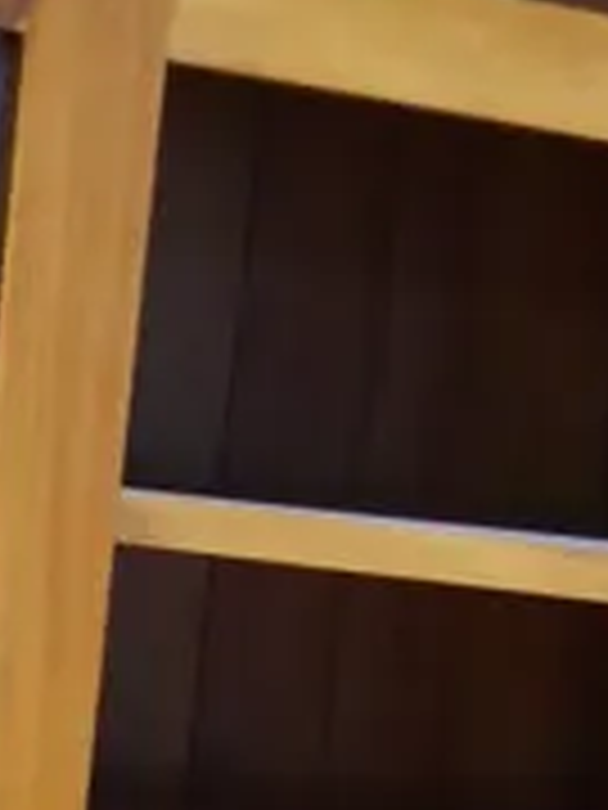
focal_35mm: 159
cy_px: 1904
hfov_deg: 9.3
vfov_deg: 10.7
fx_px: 3724
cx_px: 241
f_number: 3.5
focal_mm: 14
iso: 800
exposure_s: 1/60
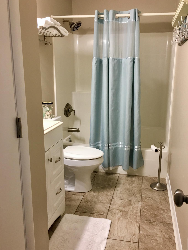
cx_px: 101
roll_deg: -0.6
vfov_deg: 56.8
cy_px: 126
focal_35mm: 32
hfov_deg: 44.1
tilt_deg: -11.9
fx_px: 232
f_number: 2.2
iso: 50
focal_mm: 4.15
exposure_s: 1/15
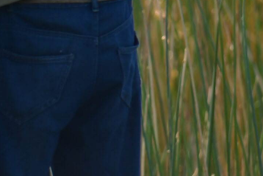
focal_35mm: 1394
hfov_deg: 1.5
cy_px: -51
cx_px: -98
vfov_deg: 1.0
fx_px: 10181
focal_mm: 260
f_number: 6.3
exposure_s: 1/500
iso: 160
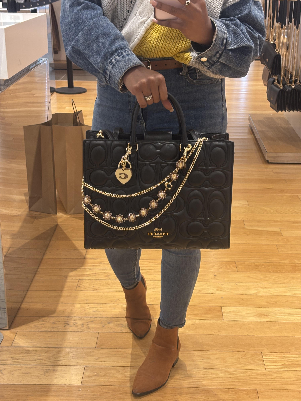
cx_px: 150
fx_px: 603
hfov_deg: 28.0
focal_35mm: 52
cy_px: 200
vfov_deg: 36.8
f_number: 1.6
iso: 64
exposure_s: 1/56
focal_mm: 5.96
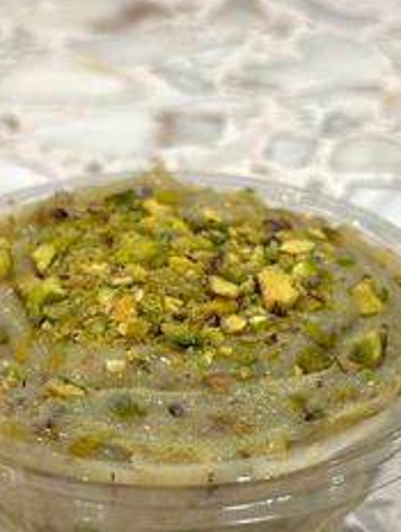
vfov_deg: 22.1
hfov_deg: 16.8
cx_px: 163
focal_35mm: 88
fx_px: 1354
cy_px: 365
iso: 200
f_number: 1.78
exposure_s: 1/50
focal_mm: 6.86
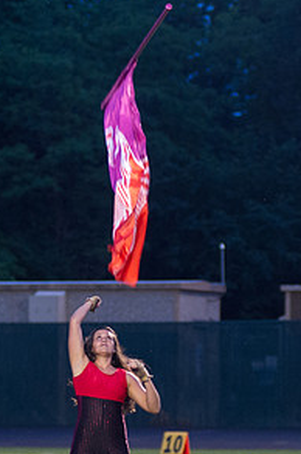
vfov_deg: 7.4
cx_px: 115
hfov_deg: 4.9
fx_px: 3516
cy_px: 317
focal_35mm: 279
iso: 3600
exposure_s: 1/160
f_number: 2.8
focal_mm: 100
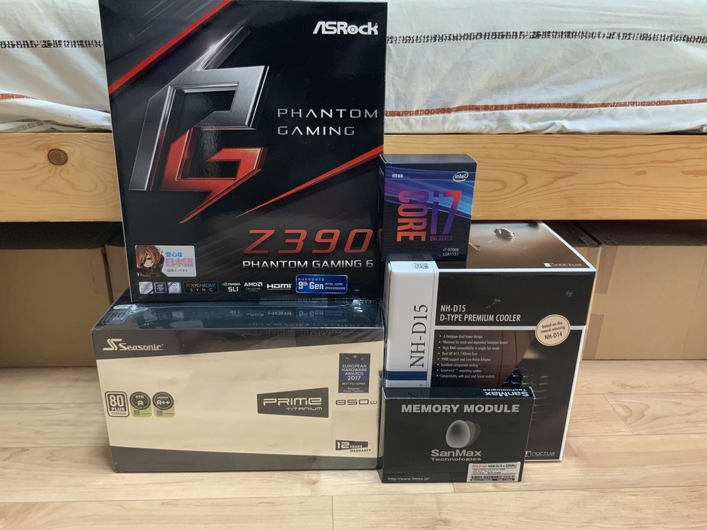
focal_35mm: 29
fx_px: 592
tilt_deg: -22.1
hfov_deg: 61.7
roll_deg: -0.7
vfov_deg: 48.2
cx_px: 354
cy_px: 265
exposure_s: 1/60
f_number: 1.8
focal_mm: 3
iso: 125
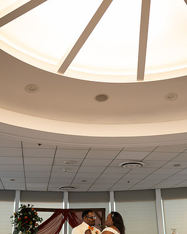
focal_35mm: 46
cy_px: 137
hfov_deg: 32.8
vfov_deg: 40.2
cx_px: 93
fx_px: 318
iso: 640
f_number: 2.8
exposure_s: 1/100
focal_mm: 40
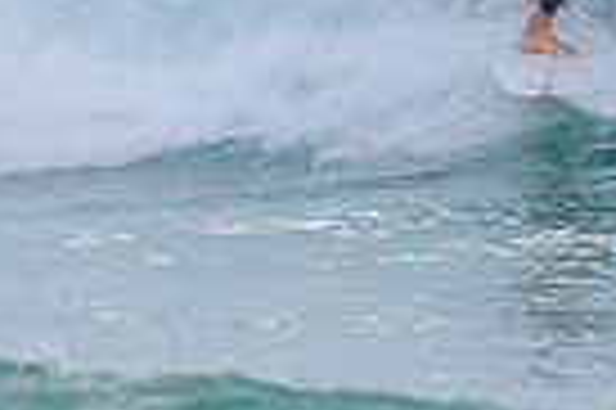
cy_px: -208
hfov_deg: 0.8
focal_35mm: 2600
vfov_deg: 0.5
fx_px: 44436
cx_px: 707
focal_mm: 500
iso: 640
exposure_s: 1/1600
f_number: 5.6
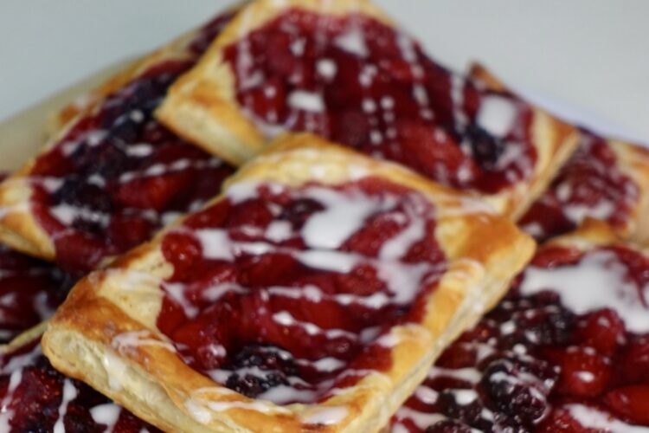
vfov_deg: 19.7
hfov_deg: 29.2
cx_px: 324
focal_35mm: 69
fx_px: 1244
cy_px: 216
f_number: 2.8
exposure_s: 1/80
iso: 500
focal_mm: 25.58
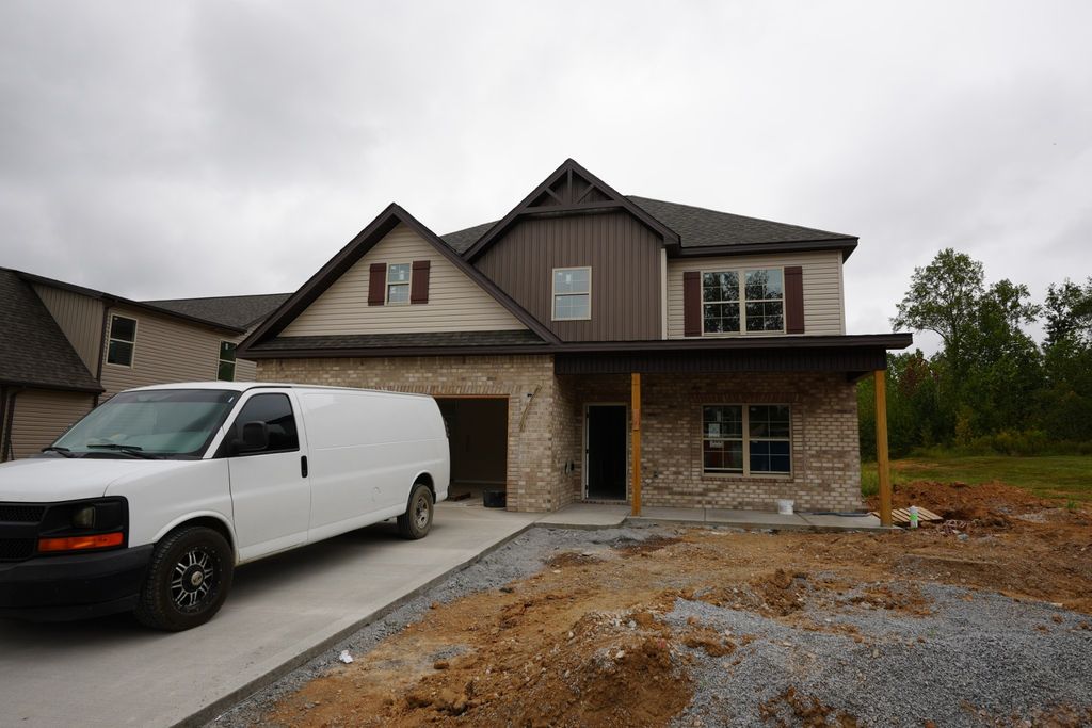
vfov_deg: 61.9
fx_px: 607
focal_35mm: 20
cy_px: 364
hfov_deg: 84.0
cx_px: 546
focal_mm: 13.5
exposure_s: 1/125
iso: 100
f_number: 8
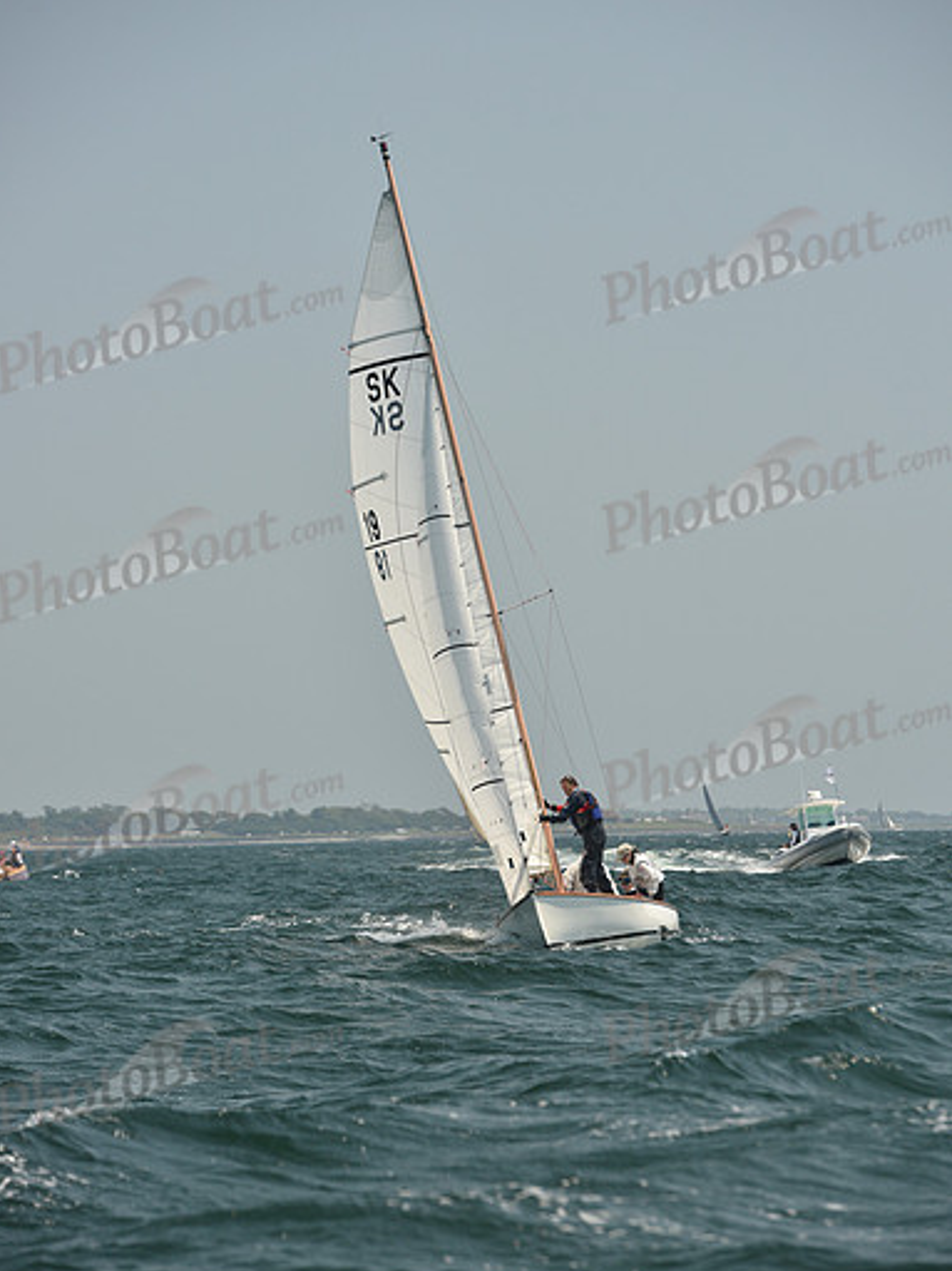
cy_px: 654
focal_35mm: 180
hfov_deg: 8.2
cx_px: 474
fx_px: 6603
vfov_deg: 11.0
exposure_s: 1/640
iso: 250
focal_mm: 165
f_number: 5.6
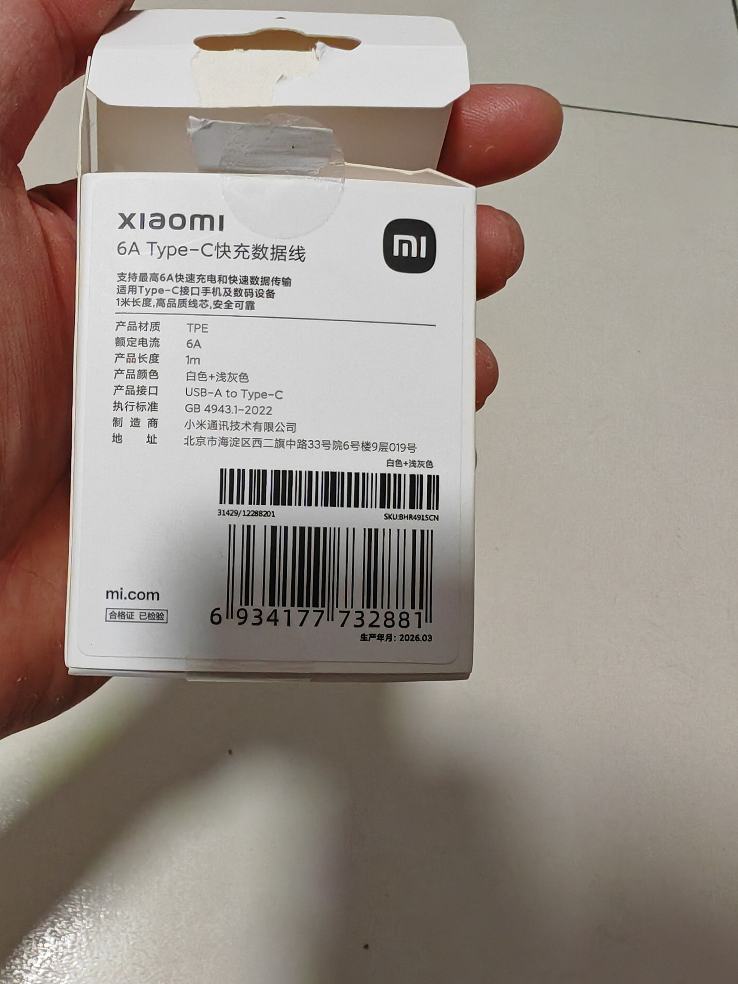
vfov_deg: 65.3
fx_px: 768
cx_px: 369
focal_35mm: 27
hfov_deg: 51.4
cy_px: 492
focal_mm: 1.82
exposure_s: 1/33
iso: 1250
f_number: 2
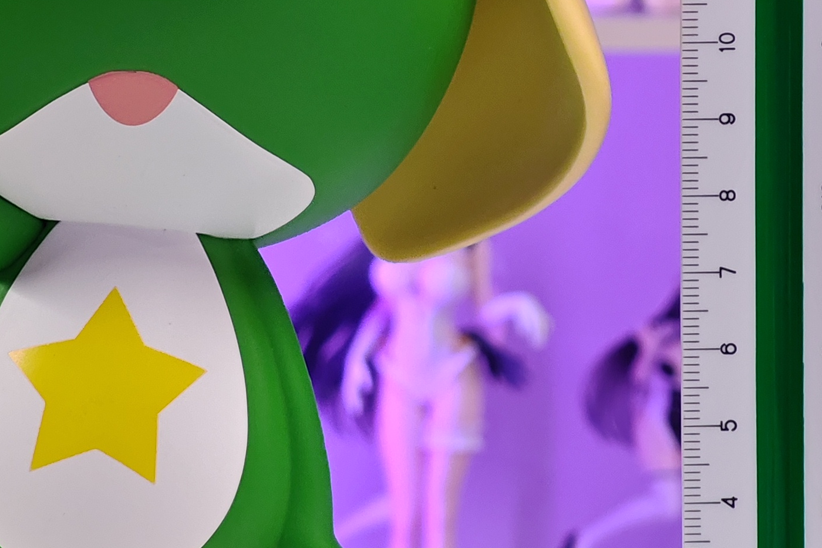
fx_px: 4429
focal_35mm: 194
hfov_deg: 10.6
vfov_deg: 7.1
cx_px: 238
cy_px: 114
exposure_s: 1/25
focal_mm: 7.48
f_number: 2.4
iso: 800
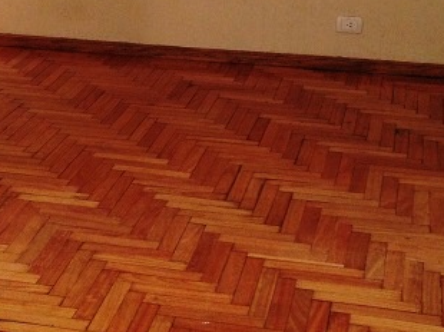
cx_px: 152
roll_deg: +0.0
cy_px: 56
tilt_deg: -14.2
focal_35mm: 87
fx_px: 1115
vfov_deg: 16.8
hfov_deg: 22.4
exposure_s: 1/20
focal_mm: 4.12
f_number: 2.4
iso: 125
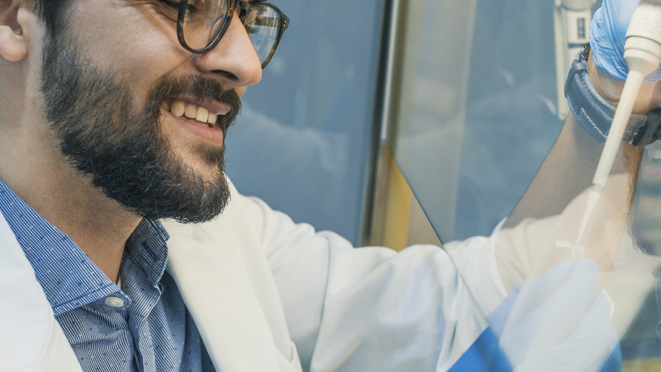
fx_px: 1683
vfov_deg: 12.6
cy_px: 200
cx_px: 398
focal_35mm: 96
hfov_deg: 22.2
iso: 250
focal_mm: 35
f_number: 2.8
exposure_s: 1/125
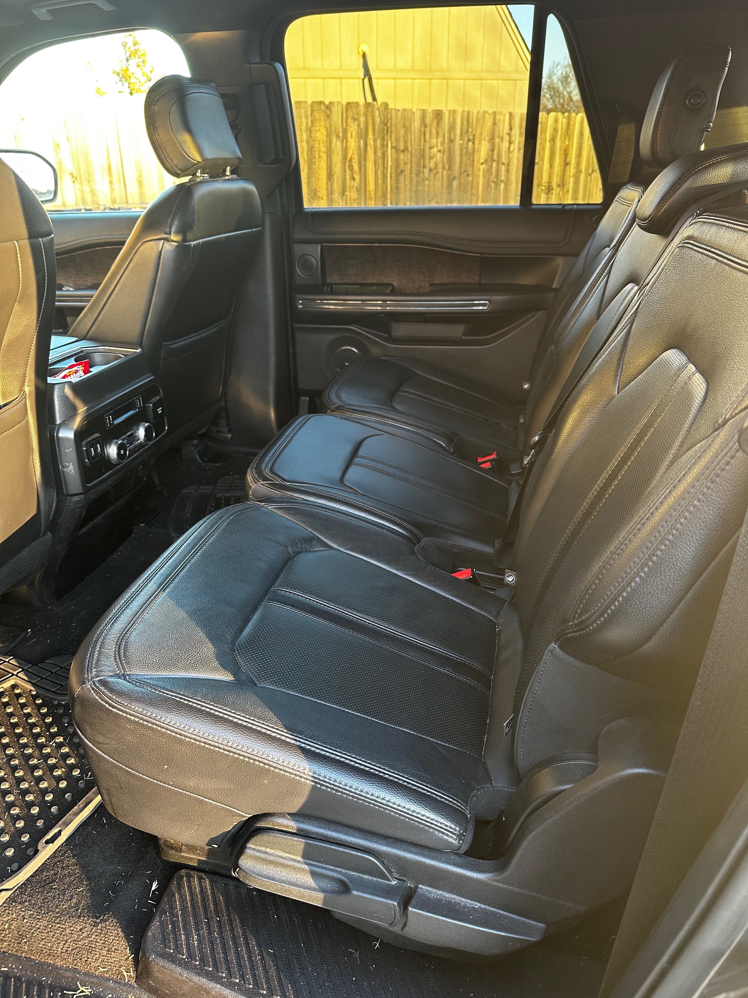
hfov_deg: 56.8
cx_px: 374
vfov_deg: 71.6
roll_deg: +0.3
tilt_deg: -22.7
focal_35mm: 24
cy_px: 499
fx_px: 691
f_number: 1.78
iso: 160
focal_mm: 6.86
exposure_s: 1/50
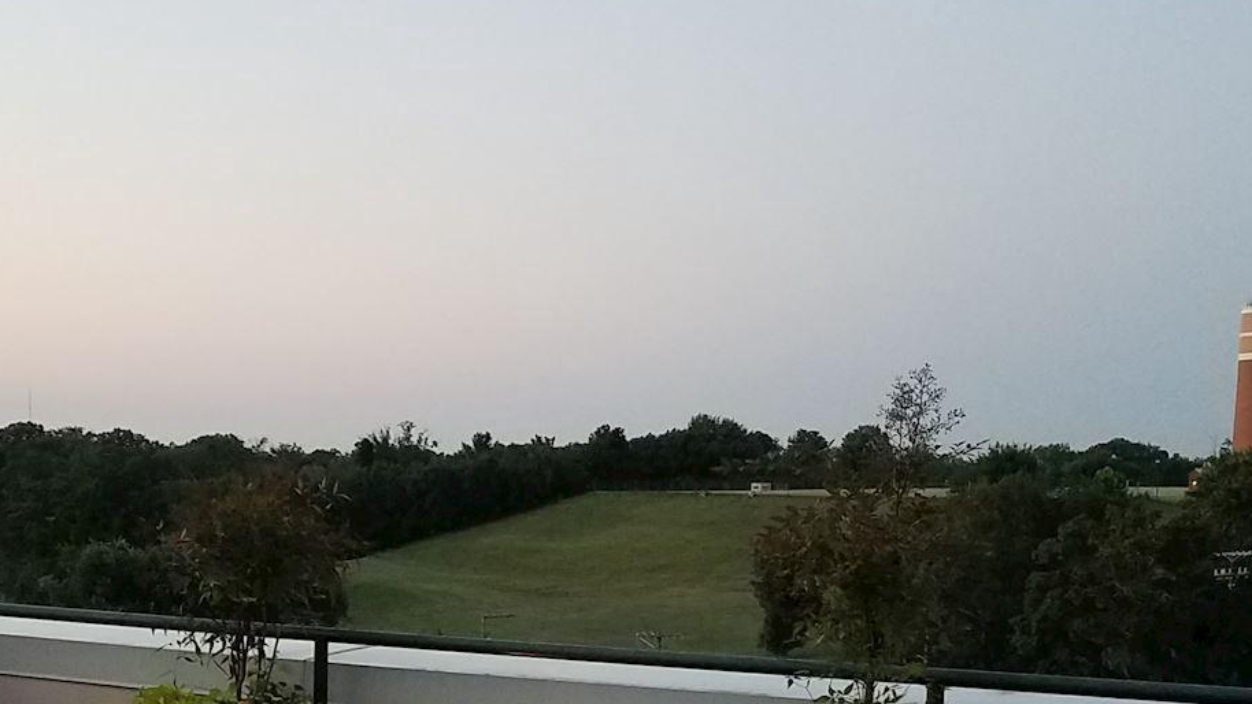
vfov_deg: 18.7
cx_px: 507
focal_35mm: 62
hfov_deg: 33.7
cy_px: 768
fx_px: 2058
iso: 200
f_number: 1.7
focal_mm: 4.2
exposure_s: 1/16
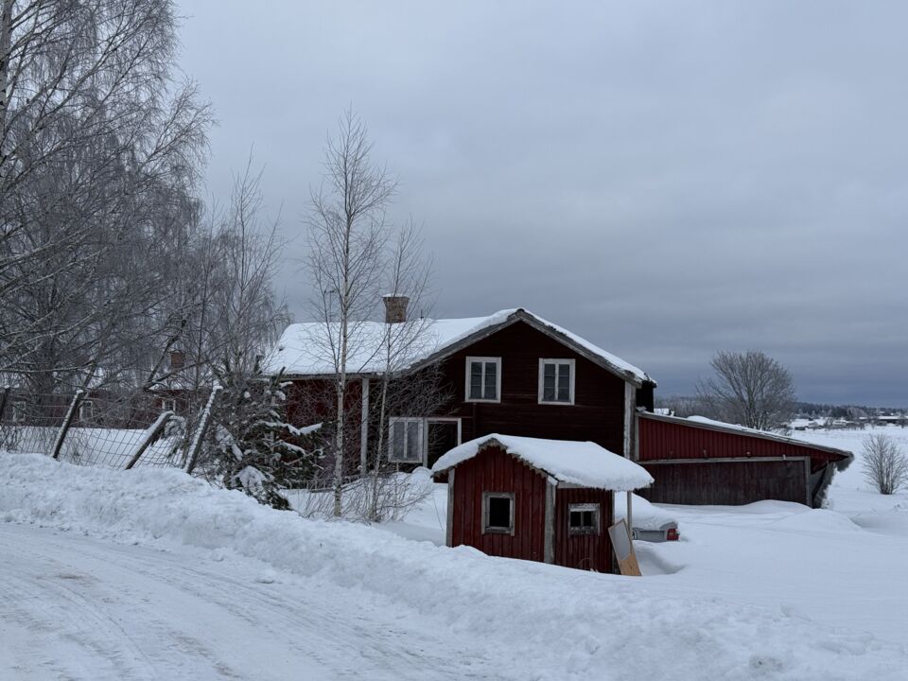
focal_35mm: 48
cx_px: 454
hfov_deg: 39.7
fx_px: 1259
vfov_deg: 30.3
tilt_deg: +3.3
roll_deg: +0.1
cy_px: 340
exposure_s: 1/1883
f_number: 1.78
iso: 64
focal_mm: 6.76
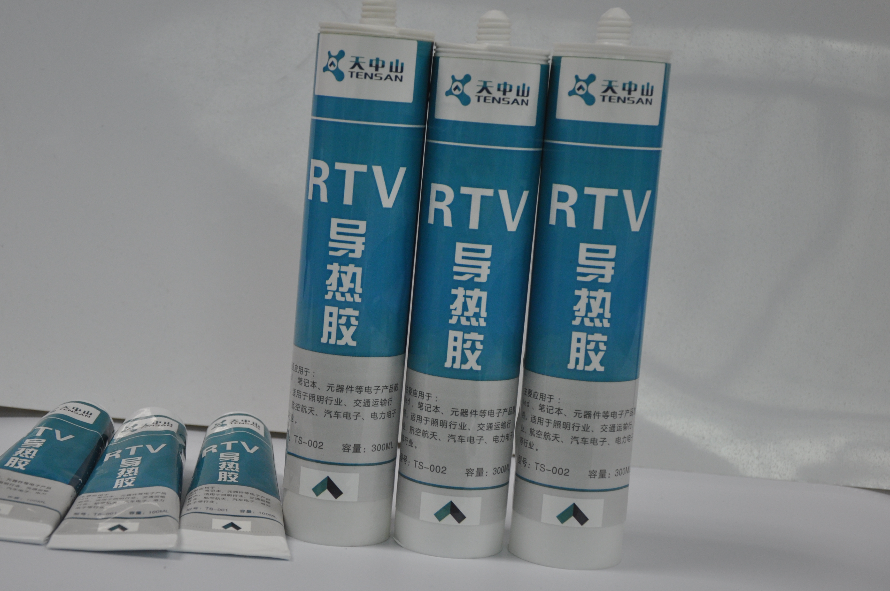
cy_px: 310
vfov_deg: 19.4
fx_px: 1728
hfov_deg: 28.9
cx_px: 402
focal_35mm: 70
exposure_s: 1/30
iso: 400
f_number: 5.6
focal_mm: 40
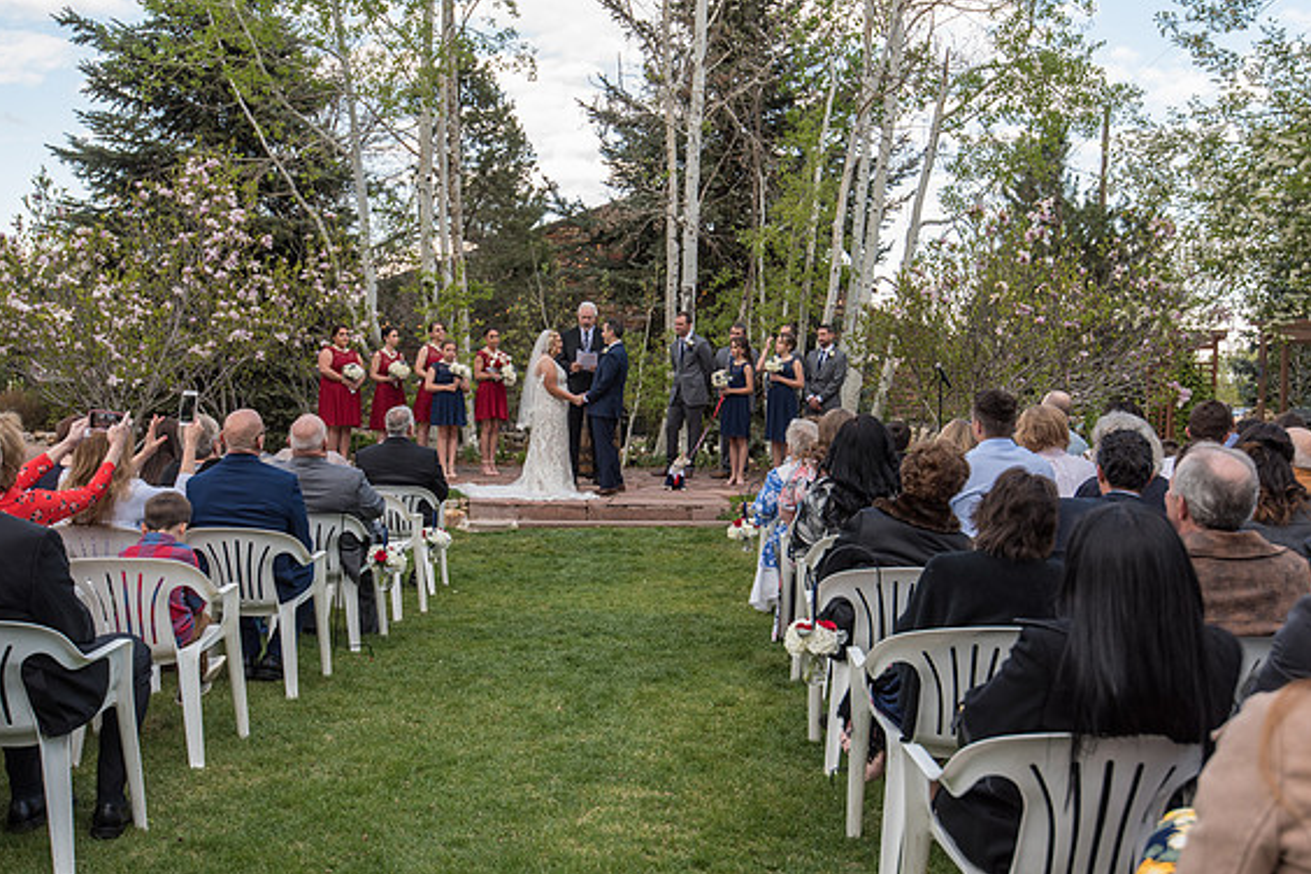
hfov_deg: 53.1
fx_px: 1311
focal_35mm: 36
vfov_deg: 36.9
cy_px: 431
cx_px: 642
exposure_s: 1/125
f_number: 4.5
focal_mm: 35
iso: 100
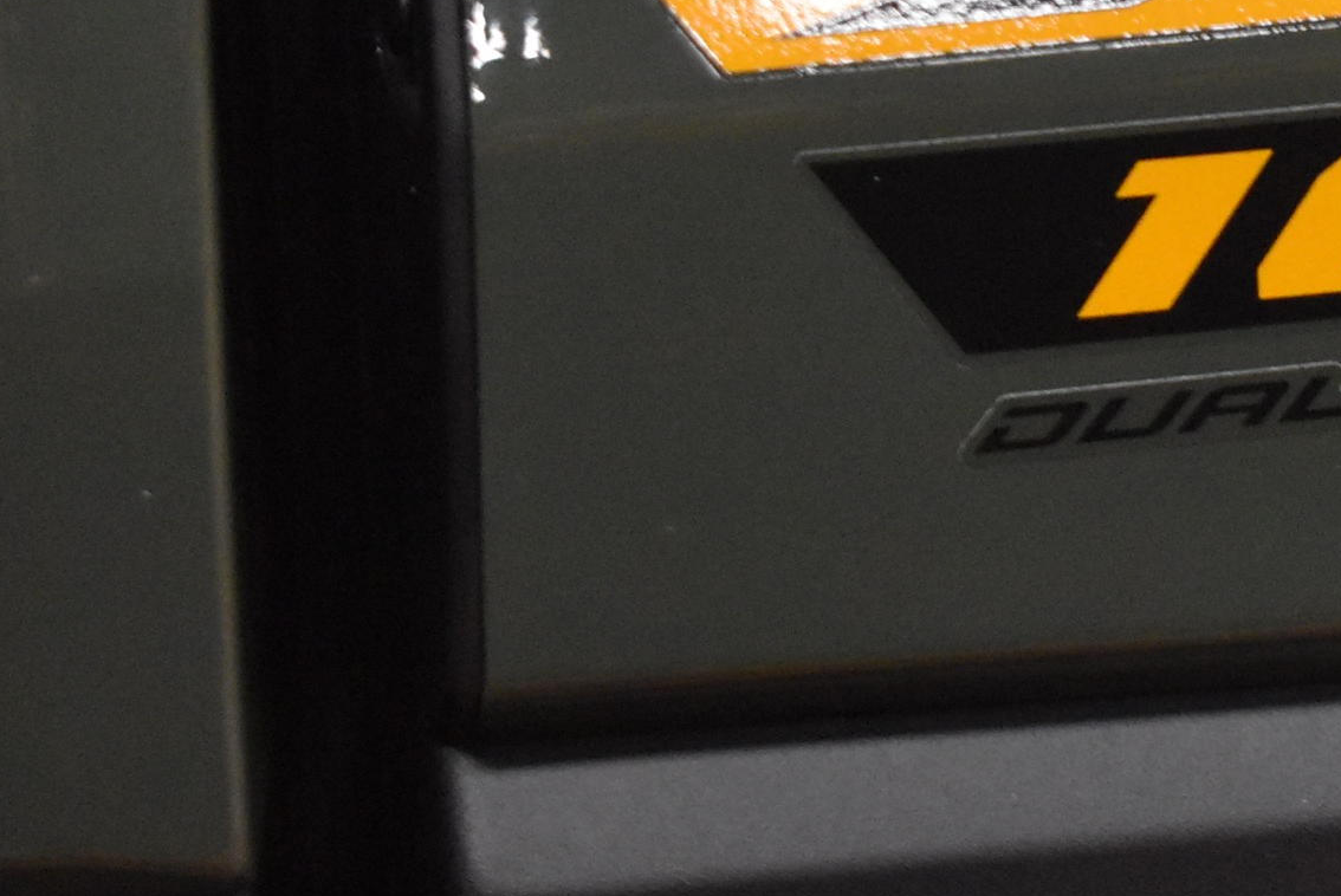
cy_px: 78
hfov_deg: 10.6
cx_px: 1722
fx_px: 7083
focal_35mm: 190
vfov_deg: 7.2
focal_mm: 48
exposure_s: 1/125
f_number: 5.3
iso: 5000
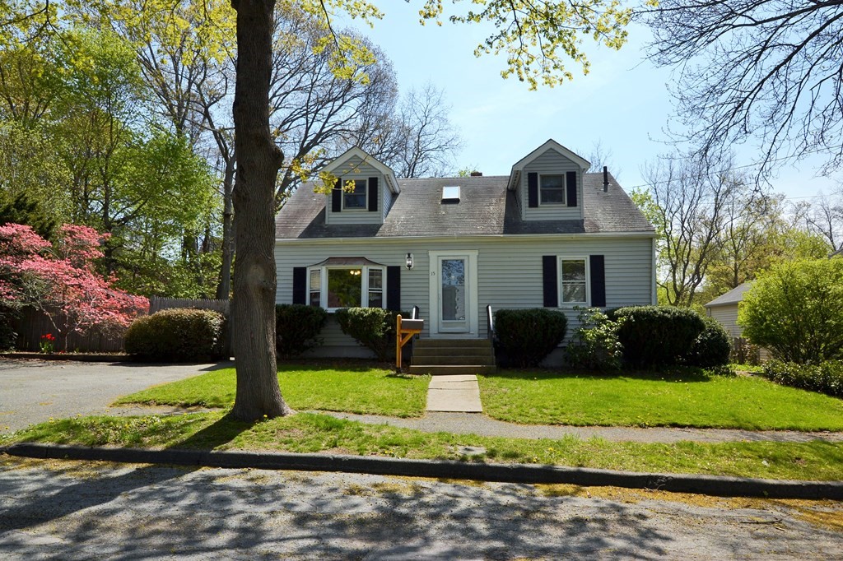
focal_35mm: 21
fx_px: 492
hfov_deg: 81.2
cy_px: 280
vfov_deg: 59.5
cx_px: 422
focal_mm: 14
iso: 100
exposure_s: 1/160
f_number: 6.3
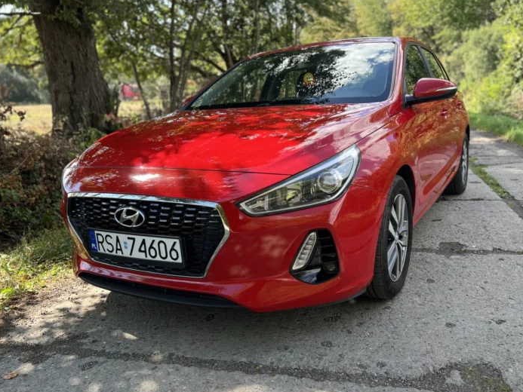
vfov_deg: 46.8
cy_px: 207
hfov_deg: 59.9
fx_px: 453
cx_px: 275
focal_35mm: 30
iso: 50
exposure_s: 1/499
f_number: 1.5
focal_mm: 5.7
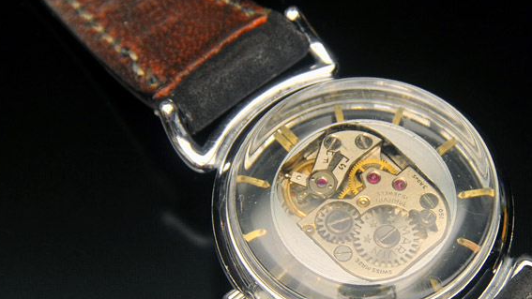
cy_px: 213
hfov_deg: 4.3
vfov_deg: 2.4
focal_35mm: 499
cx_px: 363
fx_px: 7039
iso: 200
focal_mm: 200
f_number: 14
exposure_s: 1
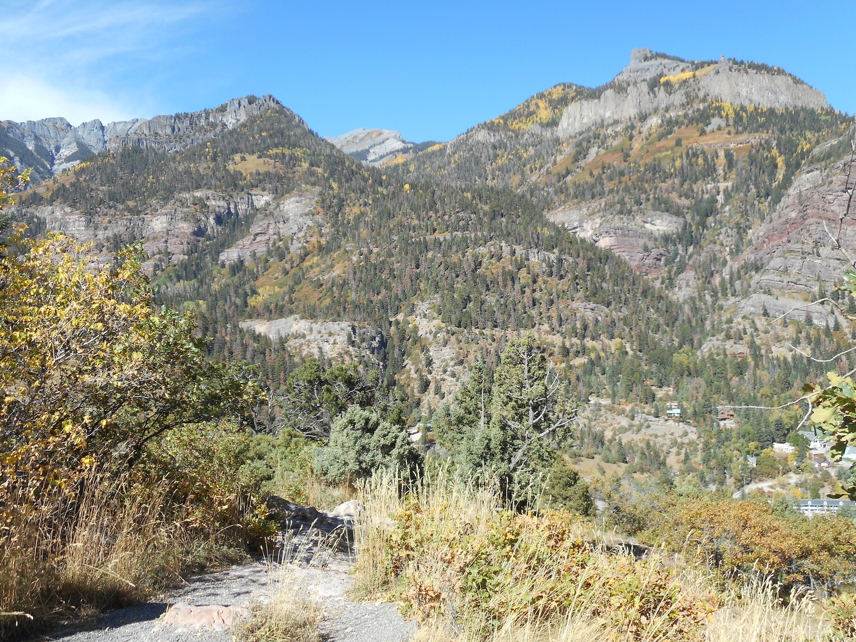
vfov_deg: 48.2
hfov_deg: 61.7
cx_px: 428
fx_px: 717
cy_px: 321
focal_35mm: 29
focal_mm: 5.2
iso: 80
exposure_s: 1/320
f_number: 4
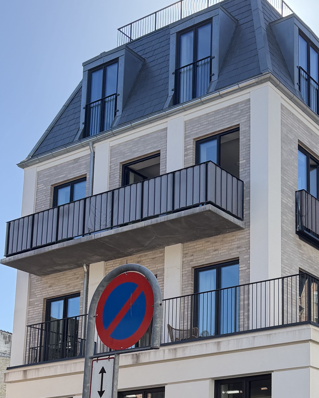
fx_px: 708
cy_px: 369
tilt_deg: +11.4
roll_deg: -0.1
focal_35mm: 60
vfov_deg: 29.9
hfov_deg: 24.1
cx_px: 329
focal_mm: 6.76
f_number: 1.78
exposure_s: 1/3584
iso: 100
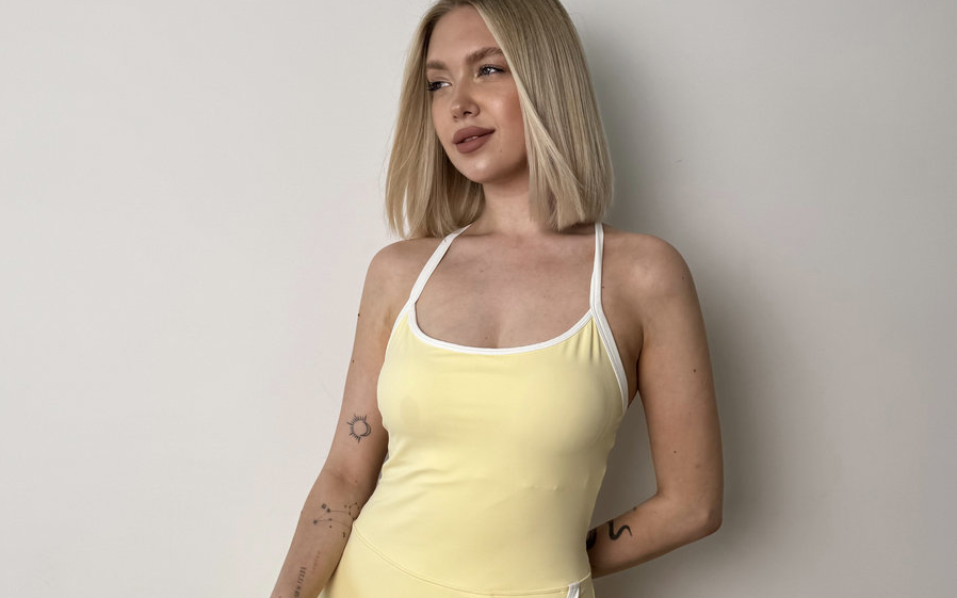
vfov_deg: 36.6
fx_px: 887
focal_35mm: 34
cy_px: 424
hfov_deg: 56.7
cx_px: 478
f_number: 1.78
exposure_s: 1/609
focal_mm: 6.76
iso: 80
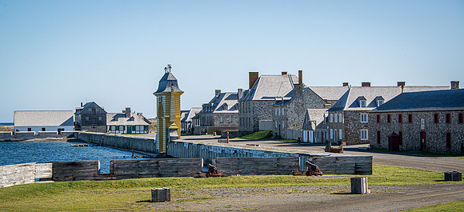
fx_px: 1107
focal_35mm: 94
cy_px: 120
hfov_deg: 23.7
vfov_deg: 10.9
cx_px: 232
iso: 200
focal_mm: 85
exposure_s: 1/1000
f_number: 6.3
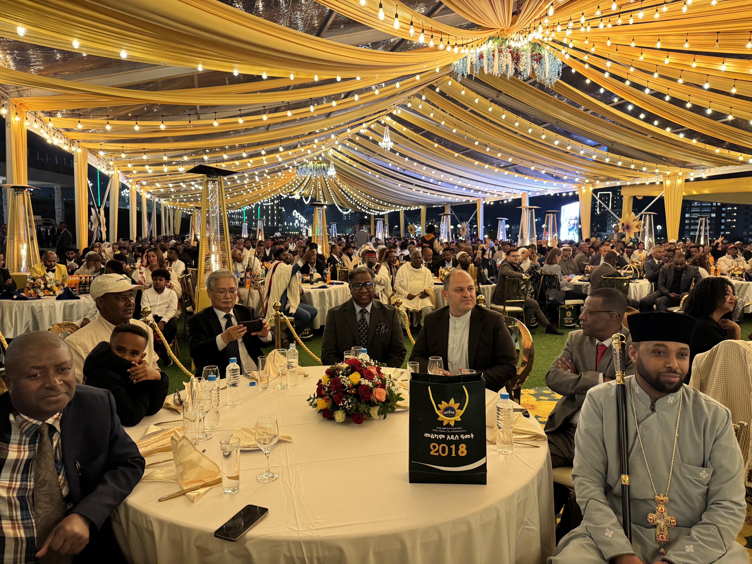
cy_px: 282
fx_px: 521
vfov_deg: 56.8
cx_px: 376
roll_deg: -0.7
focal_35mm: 24
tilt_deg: -4.2
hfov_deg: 71.6
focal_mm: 6.76
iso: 400
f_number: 1.78
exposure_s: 1/52
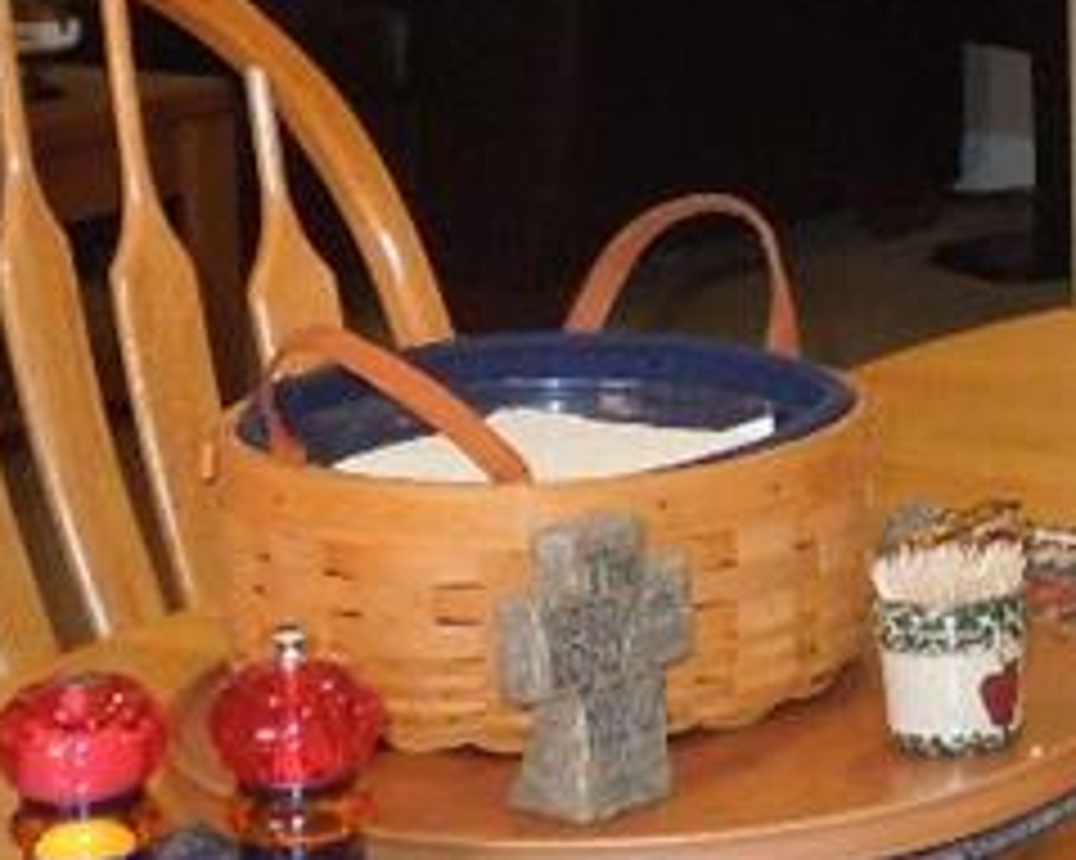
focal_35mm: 153
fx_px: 4870
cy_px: -167
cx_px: 1162
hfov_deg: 12.4
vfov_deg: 9.9
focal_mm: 4.5
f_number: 3.3
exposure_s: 1/40
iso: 280
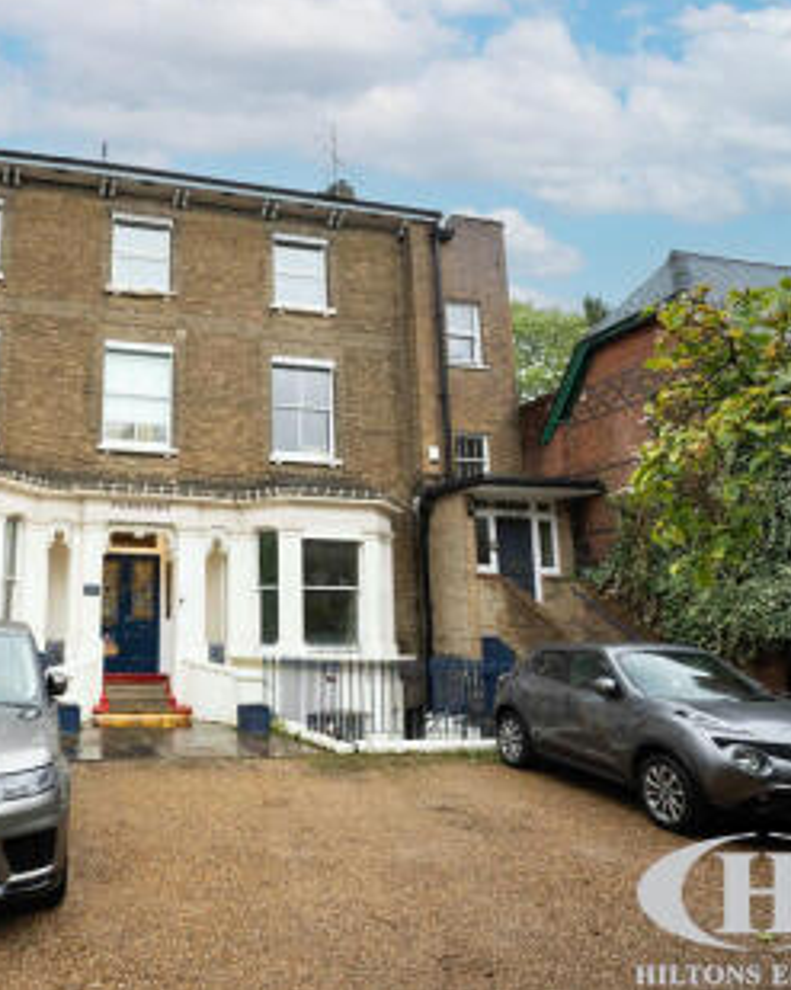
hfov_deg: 51.4
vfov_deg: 66.0
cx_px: 154
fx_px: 761
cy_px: 492
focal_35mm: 26
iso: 500
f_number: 4.5
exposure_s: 1/1250
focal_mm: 18
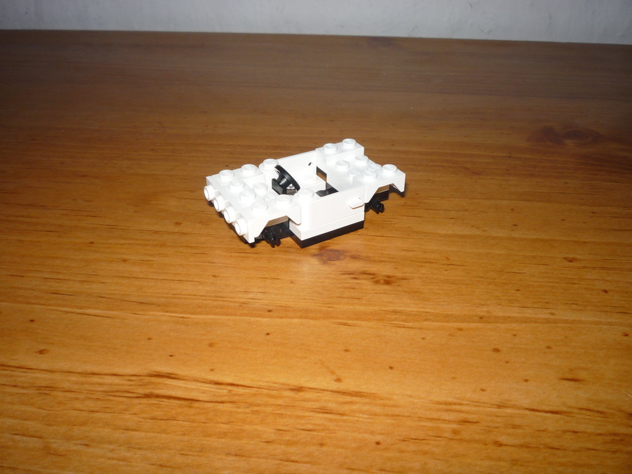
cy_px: 237
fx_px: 584
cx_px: 316
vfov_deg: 44.2
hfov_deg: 56.8
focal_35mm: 32
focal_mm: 5.2
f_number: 4
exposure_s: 1/30
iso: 100
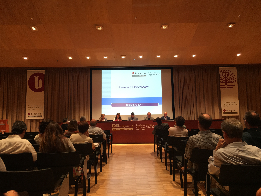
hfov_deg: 61.7
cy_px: 98
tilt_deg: +4.9
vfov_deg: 48.2
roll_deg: +2.2
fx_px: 219
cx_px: 130
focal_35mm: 29
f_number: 2.2
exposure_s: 1/33
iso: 64
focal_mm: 4.15
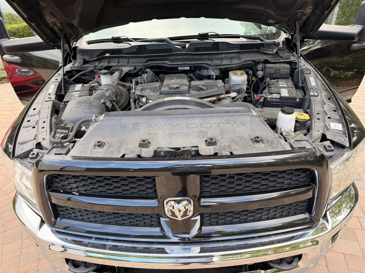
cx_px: 182
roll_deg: +2.0
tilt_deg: -30.5
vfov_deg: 56.8
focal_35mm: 24
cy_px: 136
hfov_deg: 71.6
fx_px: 253
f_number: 1.78
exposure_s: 1/193
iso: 100
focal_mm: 6.76
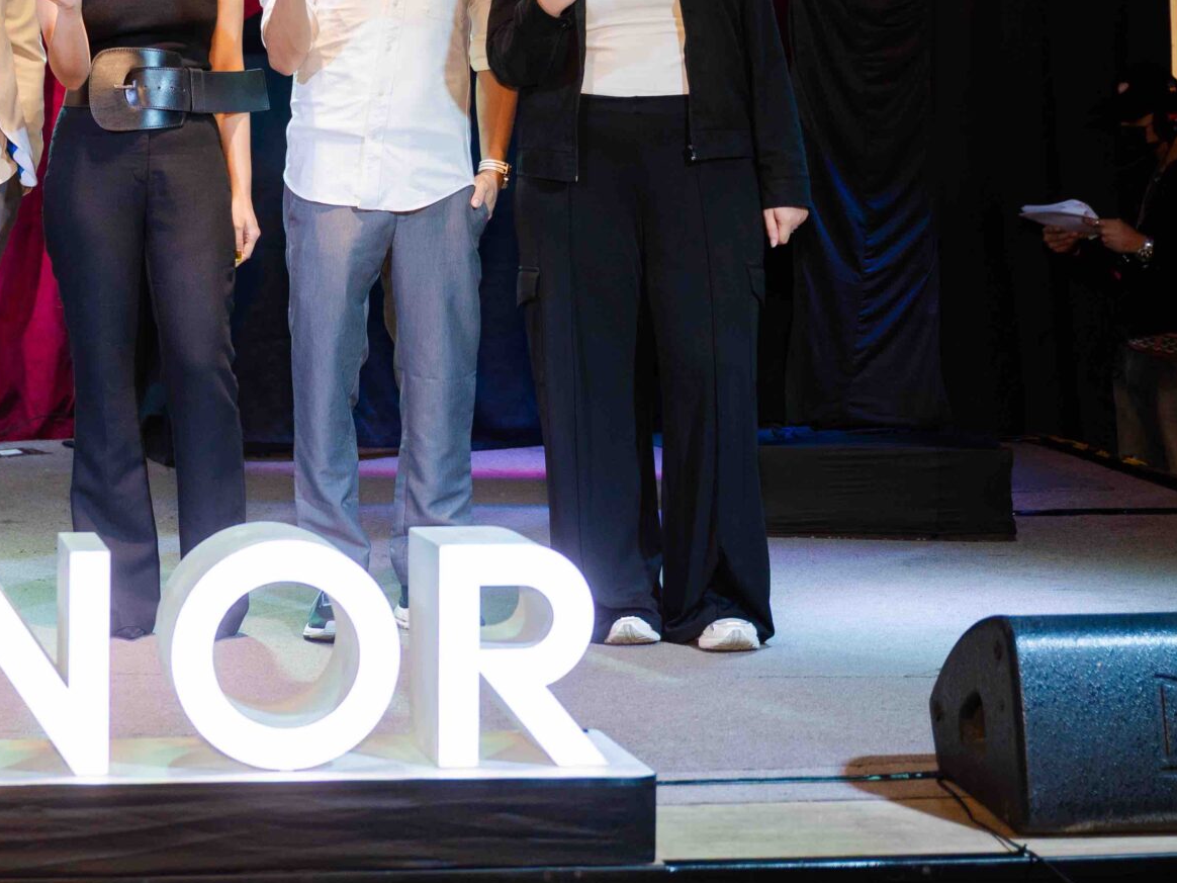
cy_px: 166
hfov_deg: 20.8
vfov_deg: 16.1
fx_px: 3094
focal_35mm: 91
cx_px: -11
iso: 640
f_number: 2.8
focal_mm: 43
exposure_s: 1/200
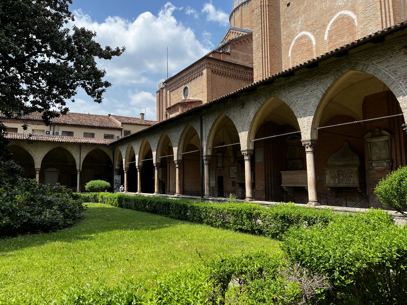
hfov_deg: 67.3
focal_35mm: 26
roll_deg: +0.7
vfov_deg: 53.1
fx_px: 306
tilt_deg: +5.4
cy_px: 152
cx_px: 204
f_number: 1.5
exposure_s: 1/2762
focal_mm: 5.7
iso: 50
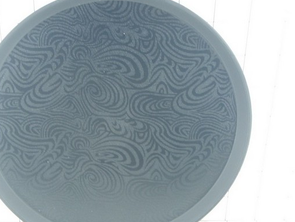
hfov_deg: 30.1
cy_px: 122
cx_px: 112
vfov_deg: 22.9
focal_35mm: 64
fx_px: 546
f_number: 4
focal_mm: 9.13
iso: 200
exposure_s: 1/6
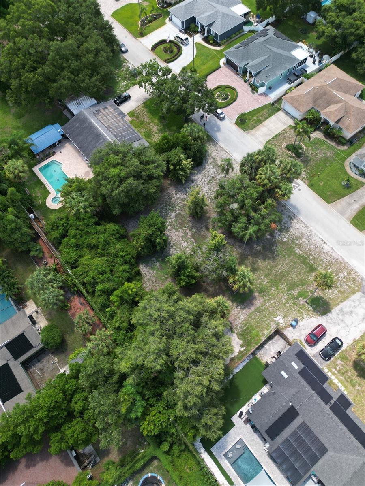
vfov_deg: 71.6
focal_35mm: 24
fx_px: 337
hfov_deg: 56.8
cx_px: 182
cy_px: 243
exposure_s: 1/400
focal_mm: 6.72
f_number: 1.7
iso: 130
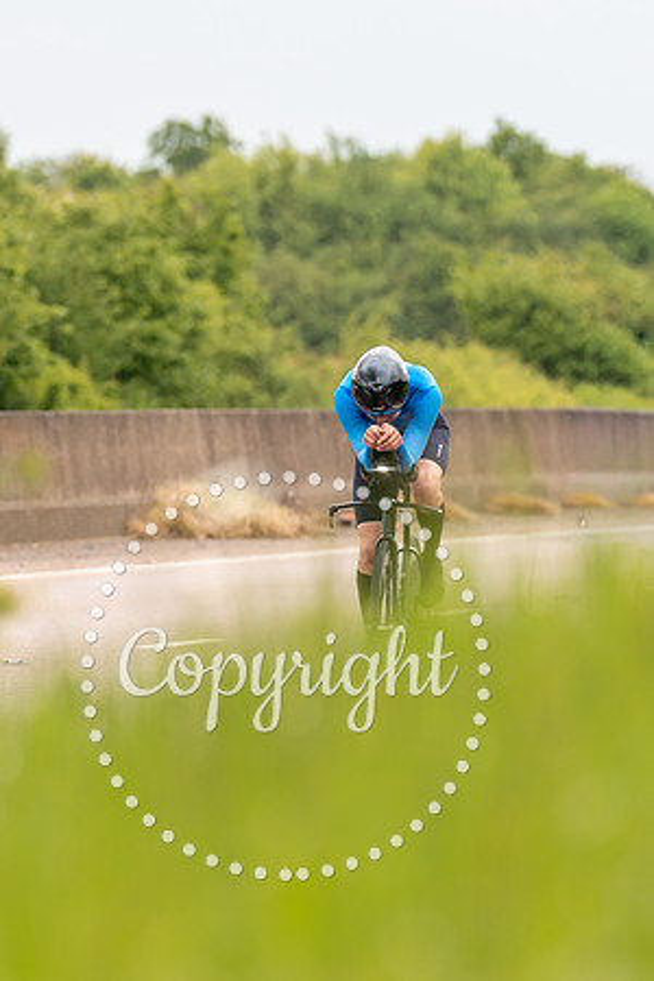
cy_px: 484
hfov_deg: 2.7
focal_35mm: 503
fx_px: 13701
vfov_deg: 4.1
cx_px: 382
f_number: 3.5
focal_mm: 200
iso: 250
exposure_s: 1/1000
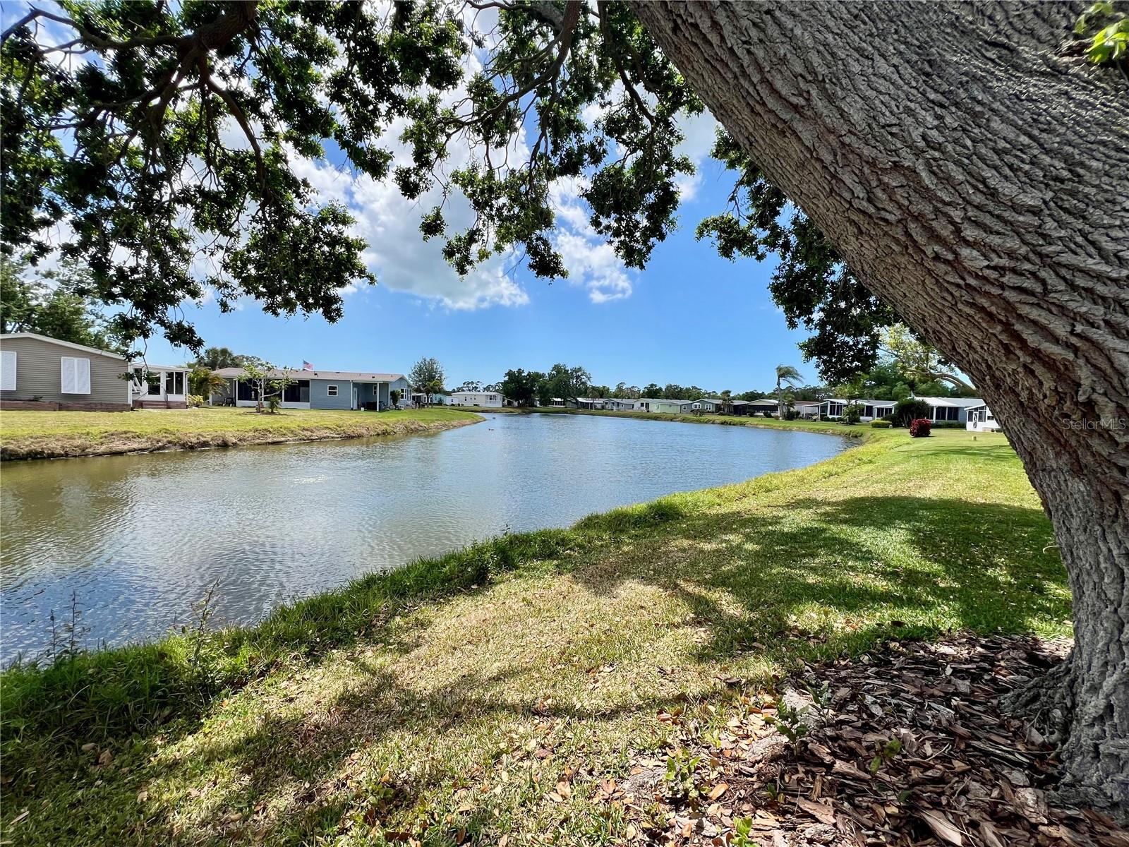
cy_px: 424
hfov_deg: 106.2
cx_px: 564
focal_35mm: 13
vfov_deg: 89.9
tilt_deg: -2.4
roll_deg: -2.0
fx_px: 424
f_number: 1.8
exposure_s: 1/1623
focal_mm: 1.57
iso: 32
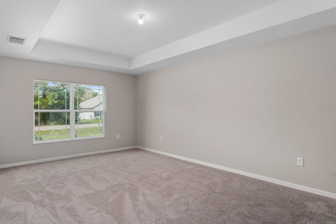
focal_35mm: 21
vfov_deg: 60.6
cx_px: 161
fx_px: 192
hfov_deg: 82.5
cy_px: 107
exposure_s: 1/4
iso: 320
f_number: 8
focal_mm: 13
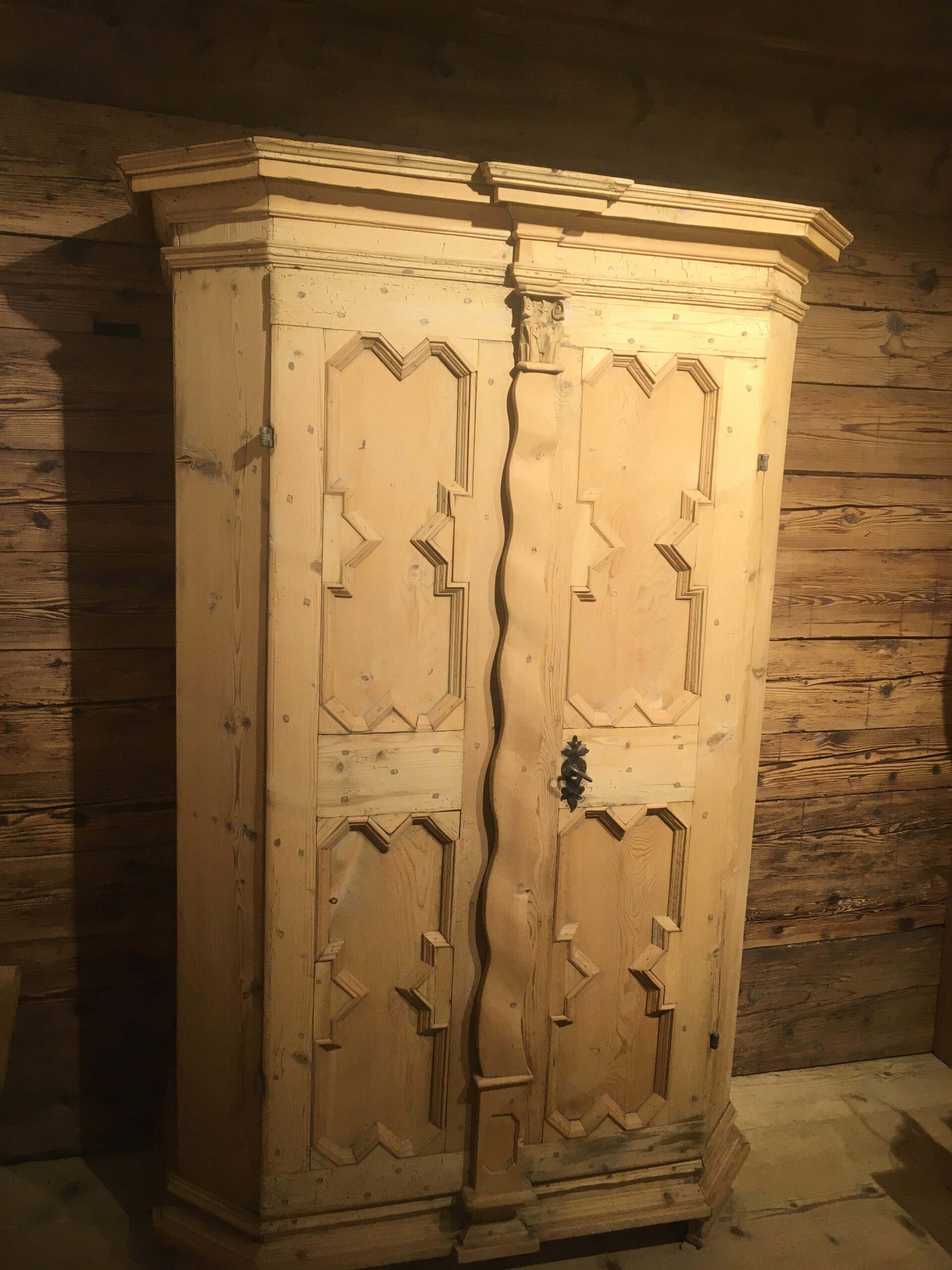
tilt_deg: -11.0
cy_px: 635
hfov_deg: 48.2
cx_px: 476
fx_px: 1063
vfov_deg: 61.7
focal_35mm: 29
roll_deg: -1.8
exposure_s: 1/33
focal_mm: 4.15
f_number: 2.2
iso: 32
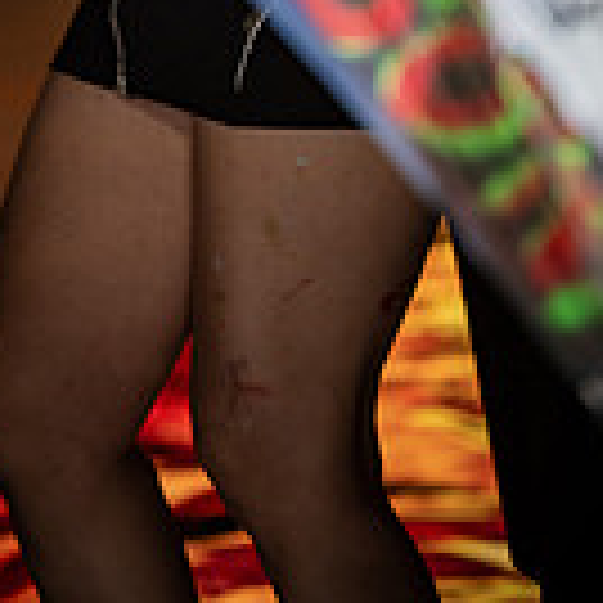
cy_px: -400
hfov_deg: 3.1
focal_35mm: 571
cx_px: 216
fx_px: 11253
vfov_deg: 3.1
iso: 1250
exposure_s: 1/400
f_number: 2.8
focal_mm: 200
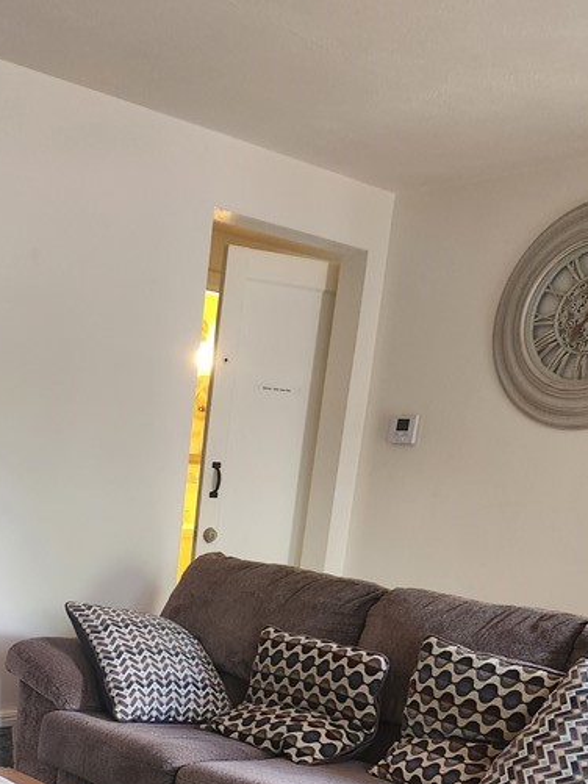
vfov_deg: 37.0
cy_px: 751
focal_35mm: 47
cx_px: 77
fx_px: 1064
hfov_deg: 29.8
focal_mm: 5.4
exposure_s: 1/120
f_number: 1.8
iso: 320
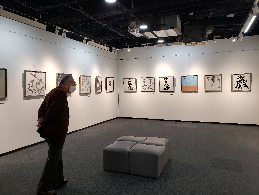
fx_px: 195
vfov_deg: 53.1
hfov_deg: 67.3
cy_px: 98
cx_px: 130
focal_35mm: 26
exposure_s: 1/100
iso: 100
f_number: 2.4
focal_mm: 4.3
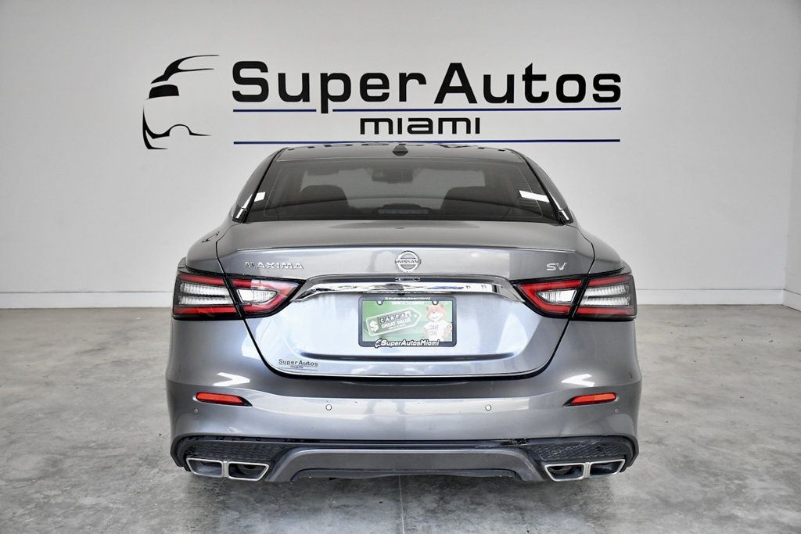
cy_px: 267
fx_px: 868
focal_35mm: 39
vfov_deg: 34.2
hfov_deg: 49.5
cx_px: 400
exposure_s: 1/1600
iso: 2500
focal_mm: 26
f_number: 4.5
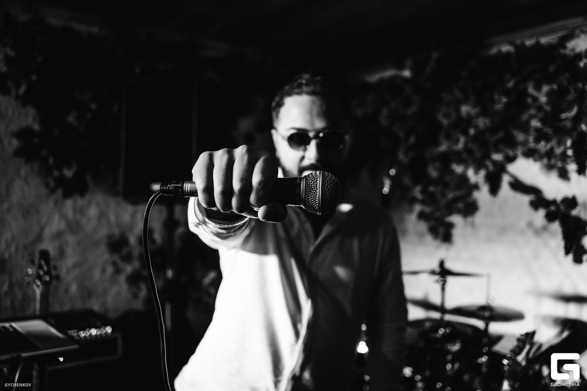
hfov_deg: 65.5
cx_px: 294
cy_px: 196
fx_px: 456
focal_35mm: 28
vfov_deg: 46.4
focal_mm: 28
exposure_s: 1/160
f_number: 2.5
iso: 640
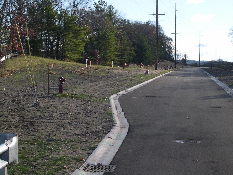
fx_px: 485
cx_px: 128
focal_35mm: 72
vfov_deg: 20.4
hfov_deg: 27.0
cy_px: 86
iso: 100
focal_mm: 13.2
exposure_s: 1/105
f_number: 9.6
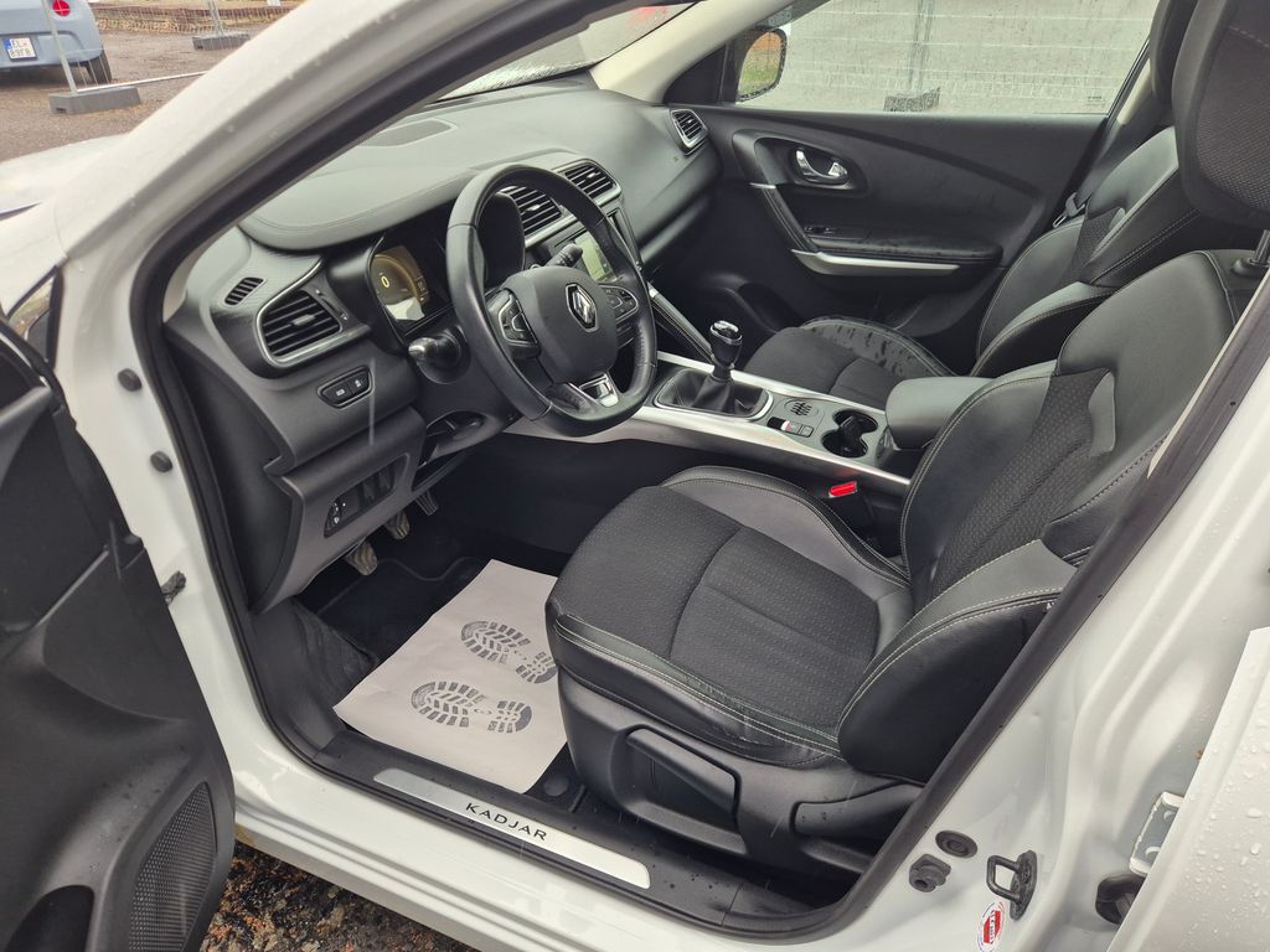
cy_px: 476
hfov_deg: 73.9
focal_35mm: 23
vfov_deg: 58.9
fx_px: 844
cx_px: 635
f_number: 1.8
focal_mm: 5.4
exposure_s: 1/180
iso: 160
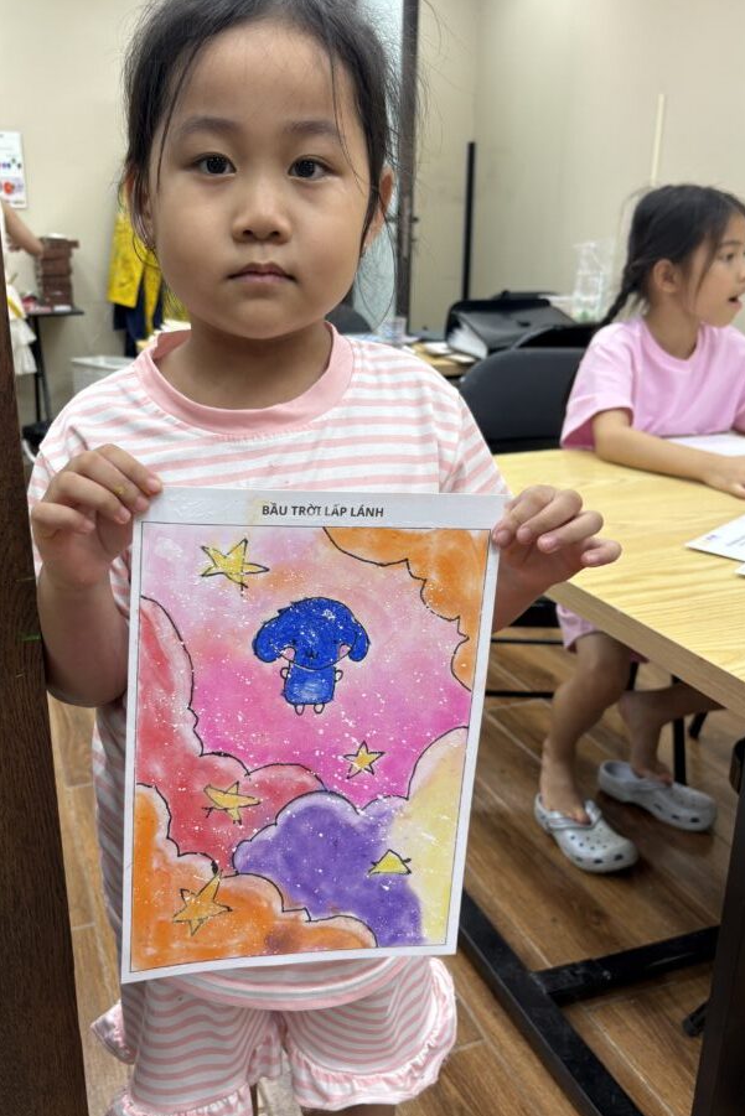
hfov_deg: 43.4
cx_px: 301
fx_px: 931
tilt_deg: -16.3
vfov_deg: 61.9
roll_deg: +0.6
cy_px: 535
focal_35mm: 30
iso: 64
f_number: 1.6
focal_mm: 5.96
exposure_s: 1/100
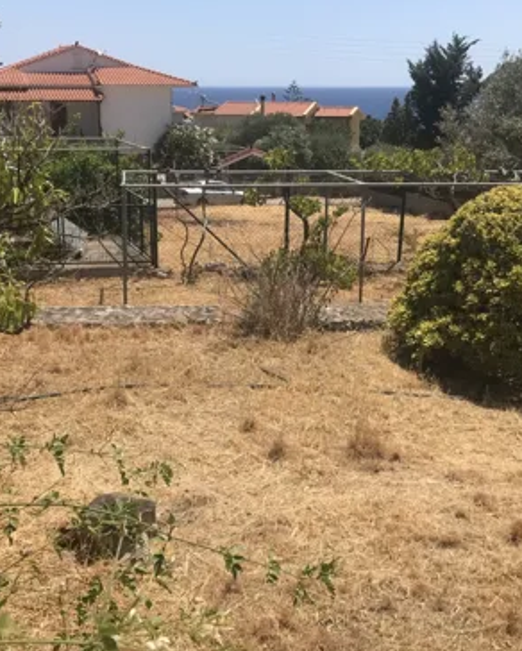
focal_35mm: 45
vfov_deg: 41.1
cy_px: 351
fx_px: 868
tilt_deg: -14.2
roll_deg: +0.5
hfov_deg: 33.5
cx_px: 240
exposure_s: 1/2740
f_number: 1.8
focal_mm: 3.99
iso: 20
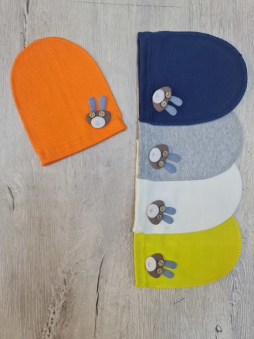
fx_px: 245
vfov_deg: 69.4
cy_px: 170
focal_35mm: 25
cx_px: 127
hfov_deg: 54.9
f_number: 1.8
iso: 125
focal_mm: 7
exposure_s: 1/100
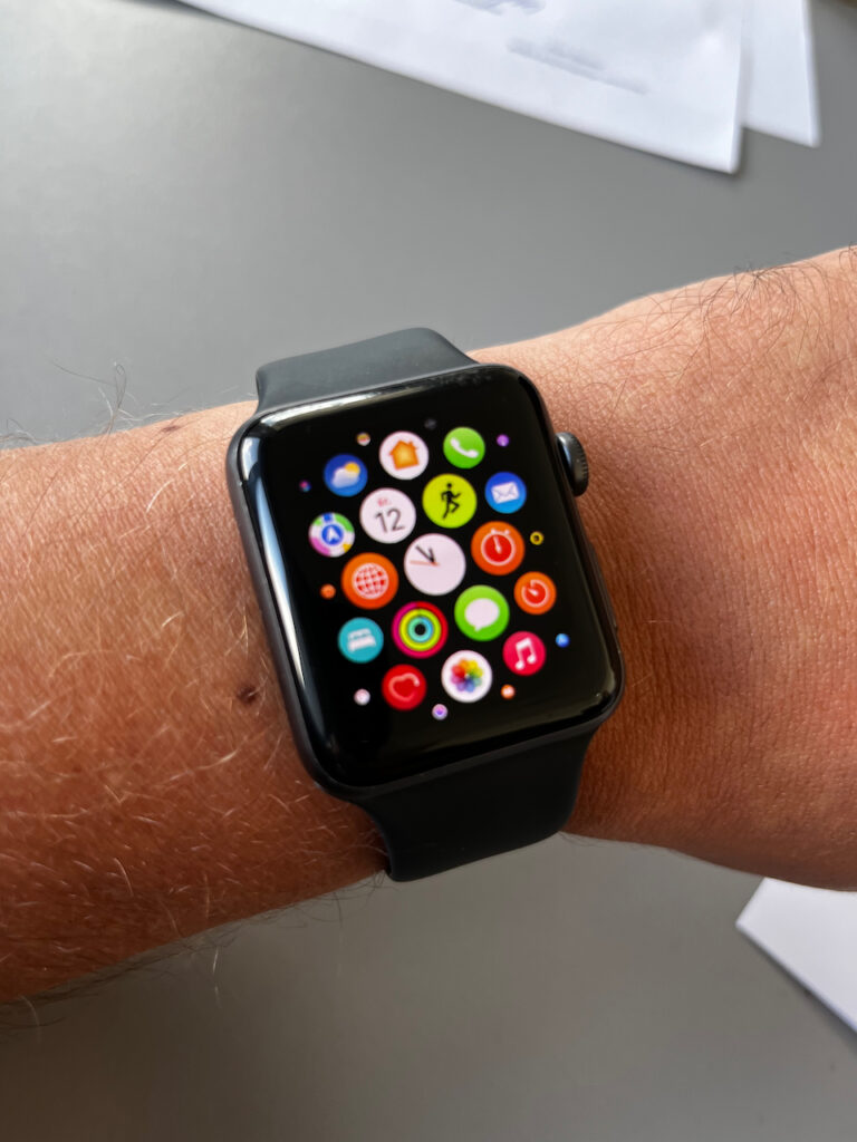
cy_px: 571
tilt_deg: -61.5
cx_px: 428
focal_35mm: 26
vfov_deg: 67.3
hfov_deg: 53.1
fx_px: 858
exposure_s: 1/121
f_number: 1.6
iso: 125
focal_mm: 5.1
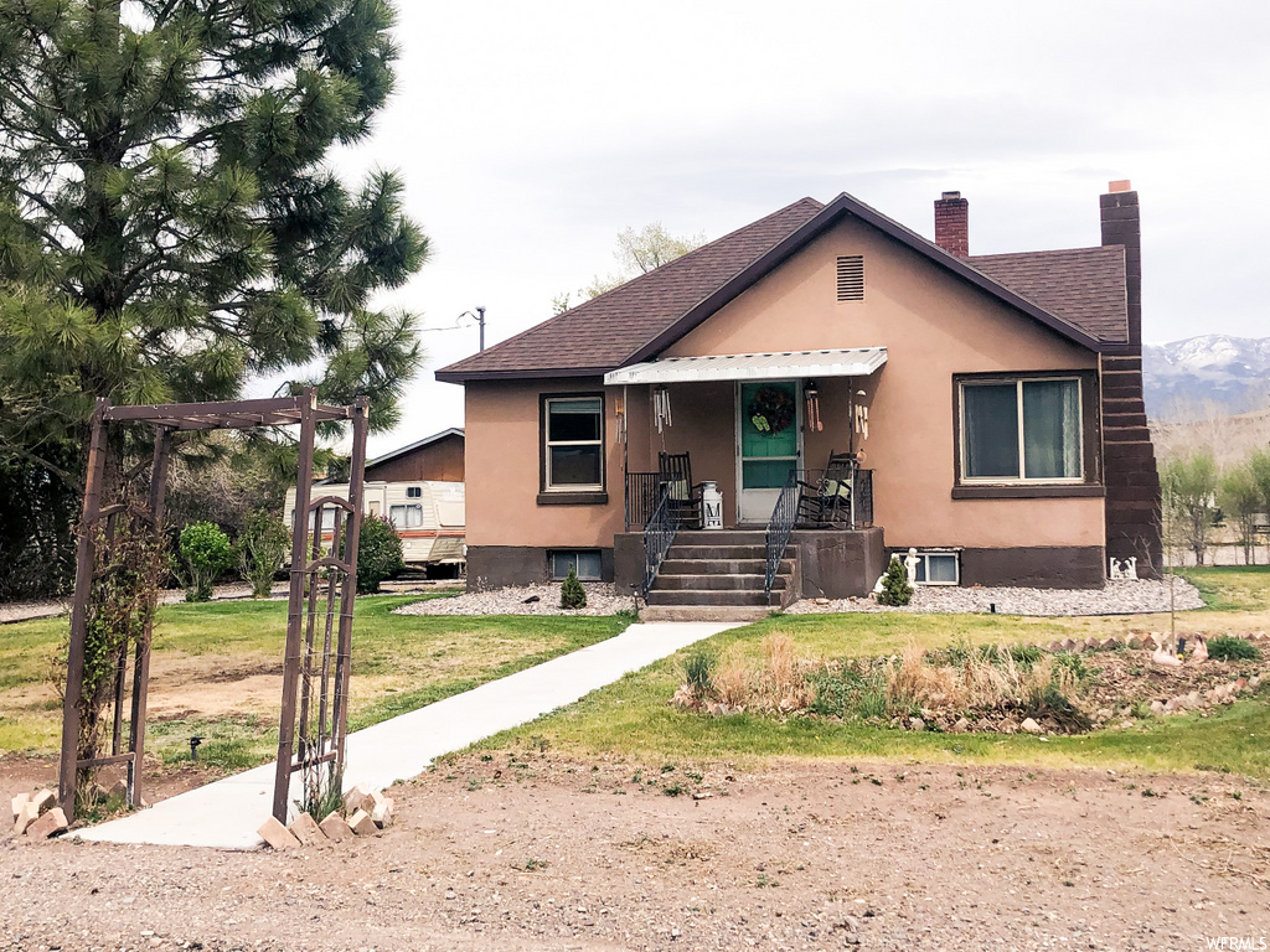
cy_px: 476
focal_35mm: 28
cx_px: 635
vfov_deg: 49.7
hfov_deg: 63.4
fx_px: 1027
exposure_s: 1/2100
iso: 20
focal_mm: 4
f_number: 1.8
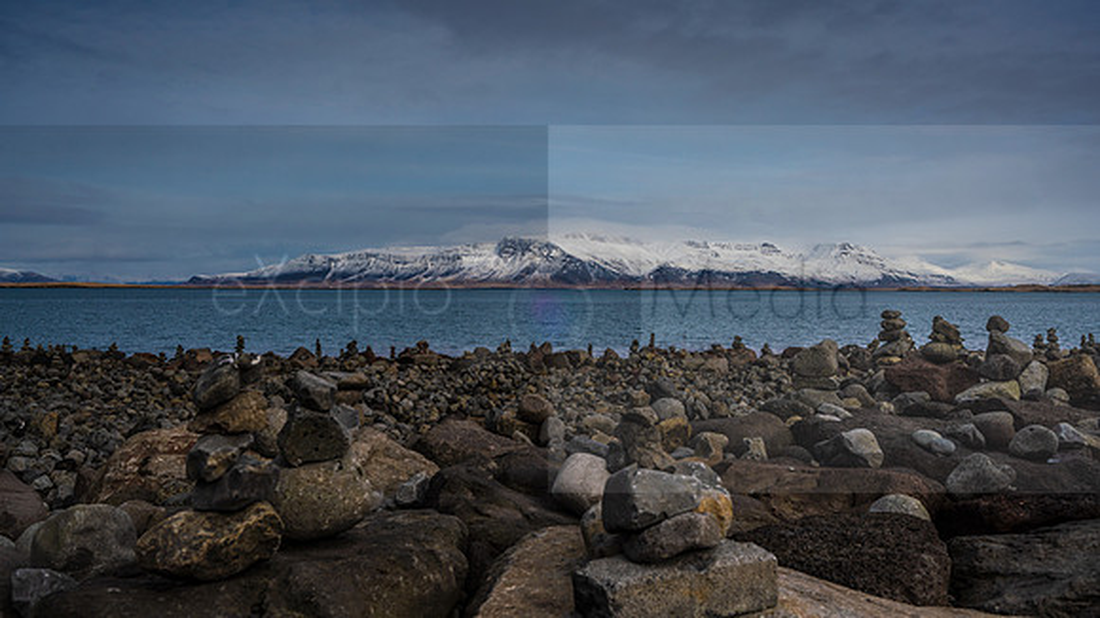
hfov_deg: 62.6
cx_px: 542
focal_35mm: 31
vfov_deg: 37.6
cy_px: 252
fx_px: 905
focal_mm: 29
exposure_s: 1/400
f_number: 10
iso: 100
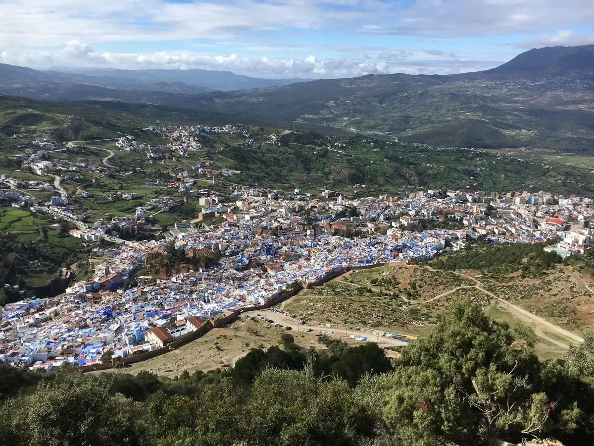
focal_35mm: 29
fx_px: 498
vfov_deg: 48.2
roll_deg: -0.7
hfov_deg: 61.7
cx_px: 297
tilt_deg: -16.2
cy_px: 223
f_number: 2.2
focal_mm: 4.15
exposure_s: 1/2079
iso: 25
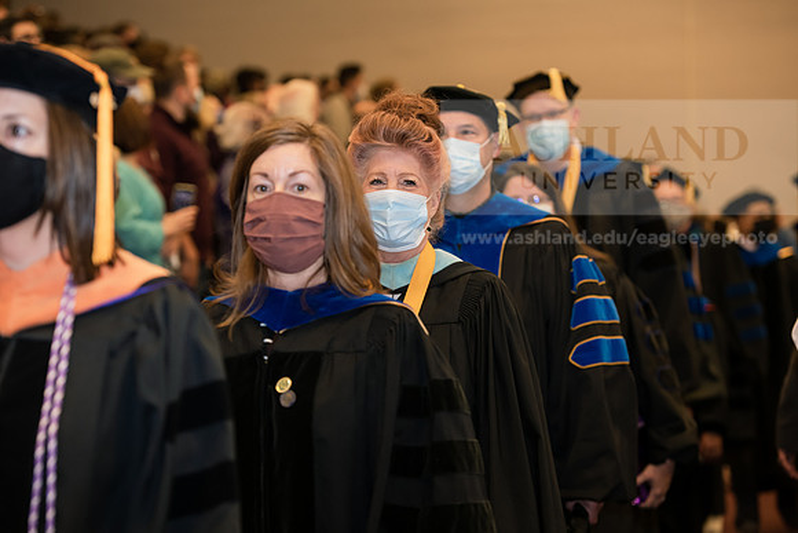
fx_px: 2572
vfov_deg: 11.8
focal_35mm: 116
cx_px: 399
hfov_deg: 17.6
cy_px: 266
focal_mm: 116
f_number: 4
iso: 1600
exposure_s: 1/200
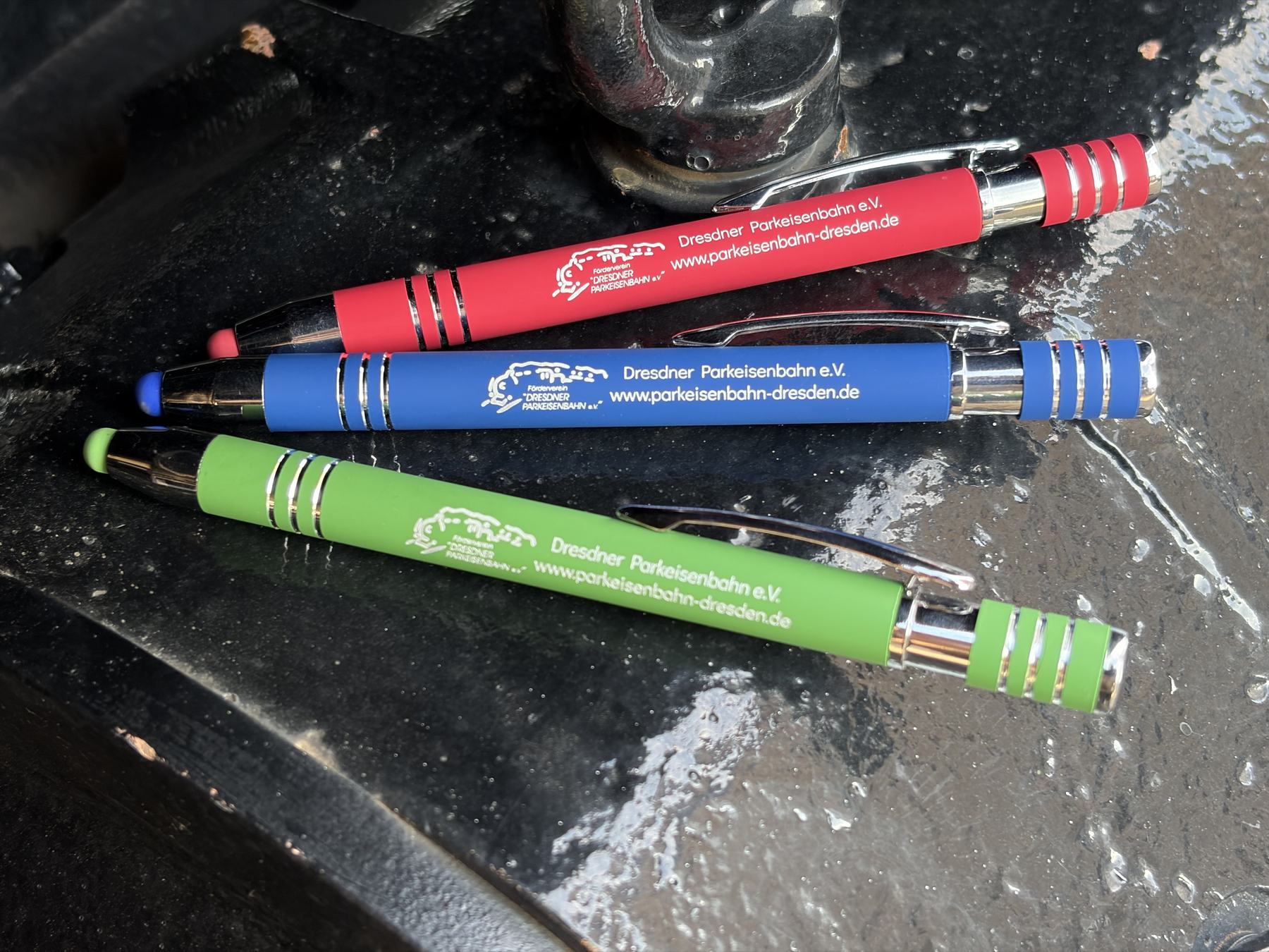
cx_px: 634
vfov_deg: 28.0
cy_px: 476
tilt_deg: -45.9
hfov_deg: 36.8
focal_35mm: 52
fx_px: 1906
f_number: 1.6
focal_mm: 5.96
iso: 50
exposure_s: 1/78
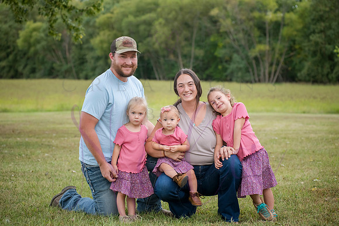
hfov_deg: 24.3
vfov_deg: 16.4
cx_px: 170
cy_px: 113
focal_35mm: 83
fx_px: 786
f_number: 4.5
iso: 400
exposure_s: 1/500
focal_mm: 80
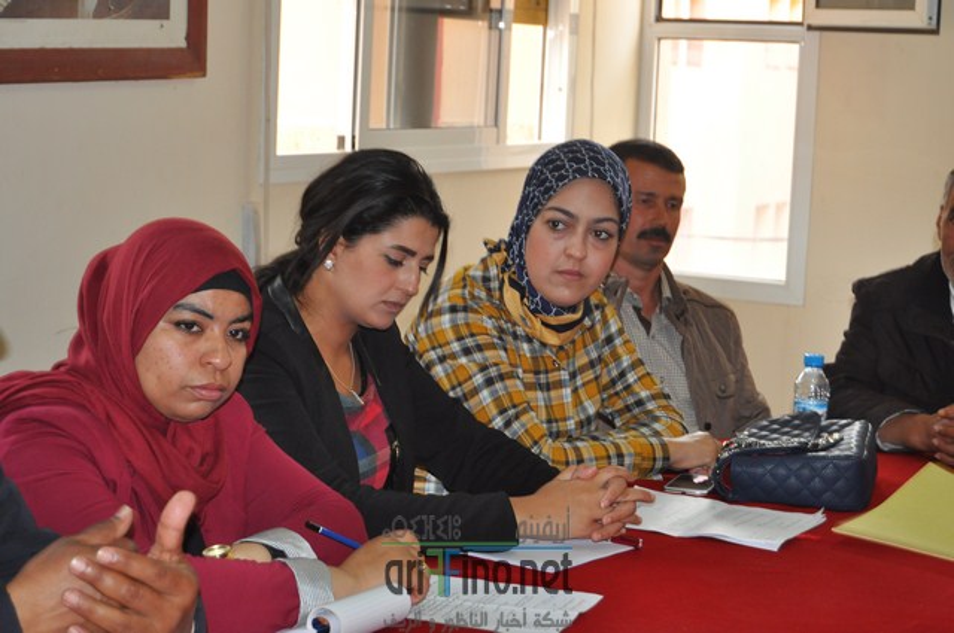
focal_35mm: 82
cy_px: 316
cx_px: 477
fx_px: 2183
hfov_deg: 24.6
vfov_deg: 16.5
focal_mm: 55
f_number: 5.6
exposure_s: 1/60
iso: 800
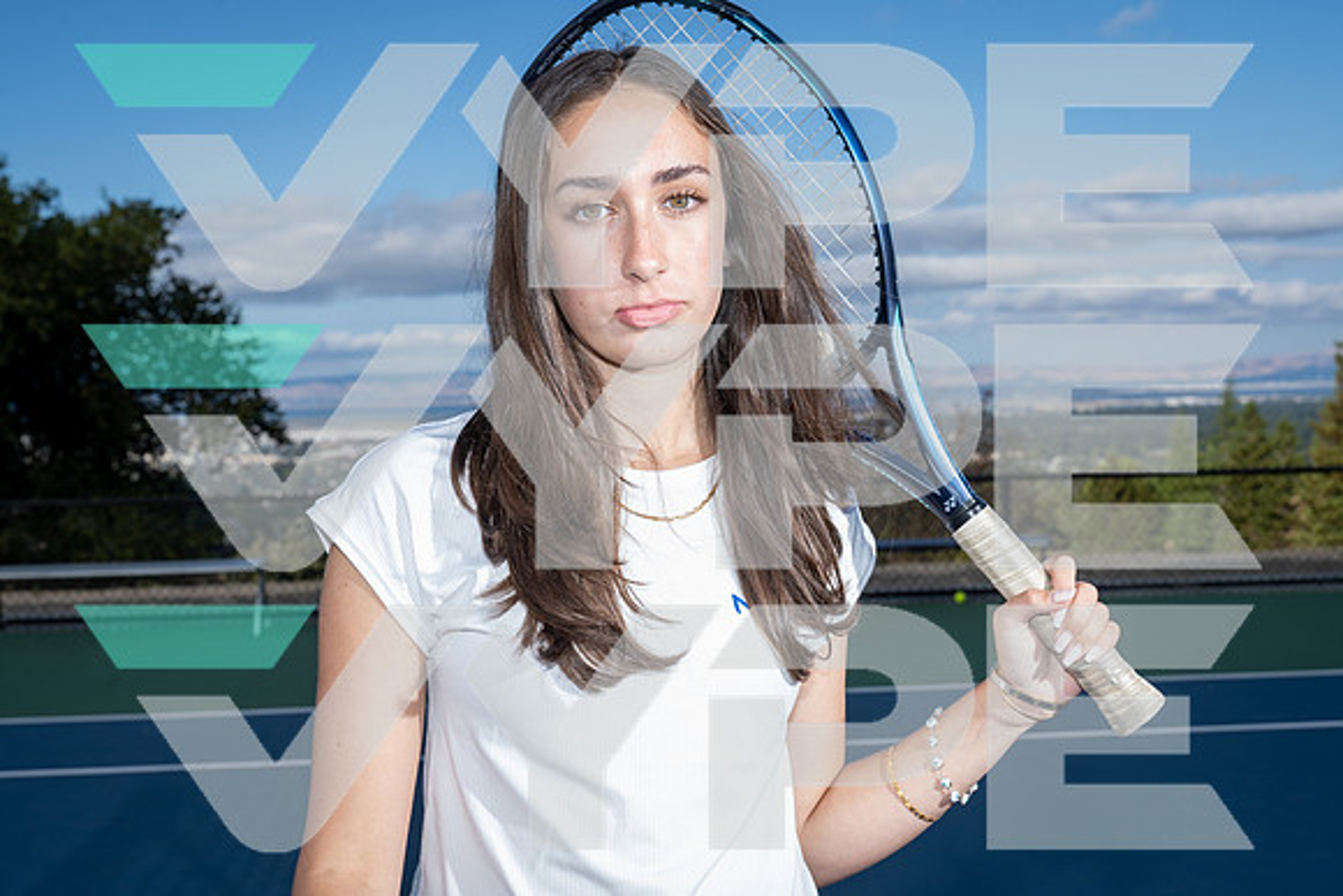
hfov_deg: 39.6
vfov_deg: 27.0
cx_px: 672
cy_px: 448
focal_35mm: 50
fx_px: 1866
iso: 100
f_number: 8
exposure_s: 1/250
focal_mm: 50
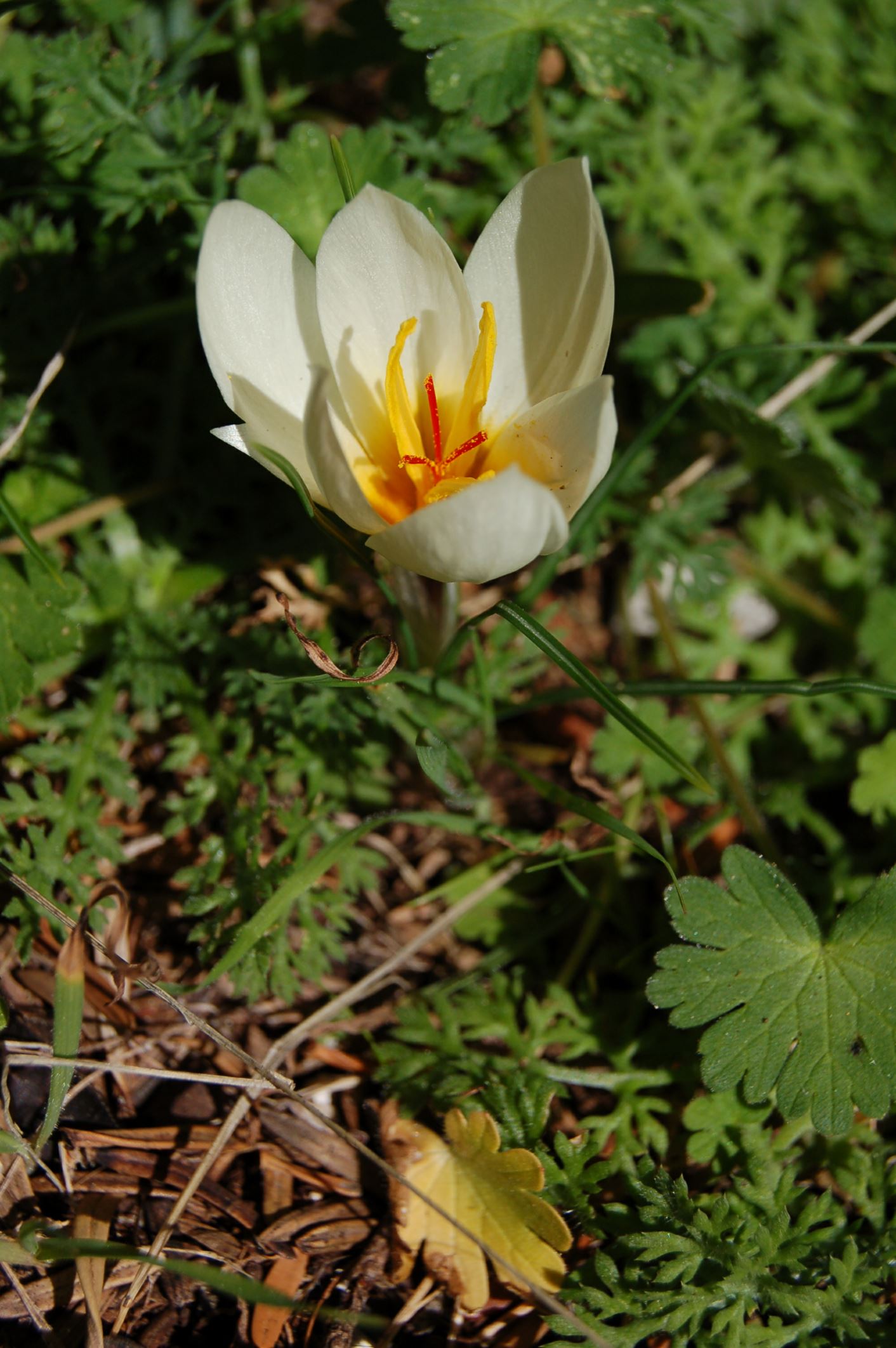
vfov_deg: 24.6
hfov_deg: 16.5
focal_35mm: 82
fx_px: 3086
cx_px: 448
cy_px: 674
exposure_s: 1/800
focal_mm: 55
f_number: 8
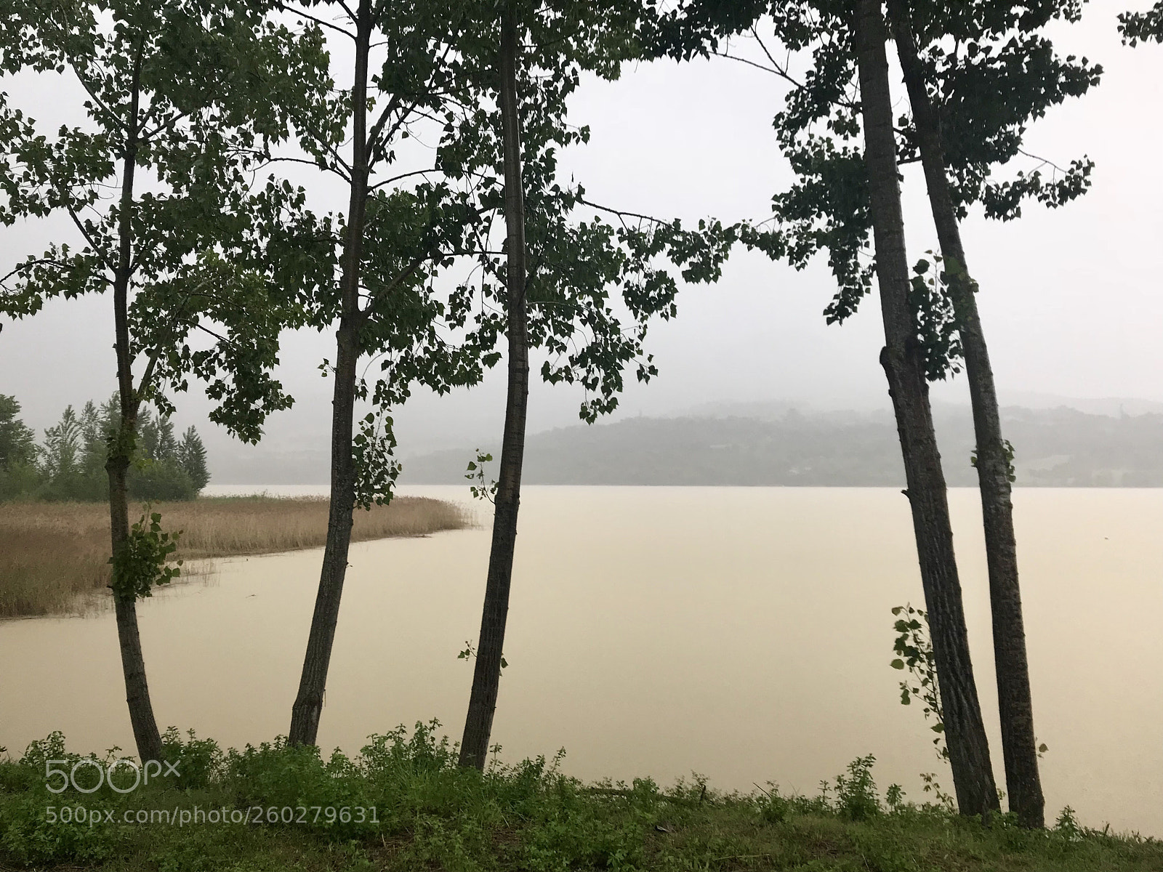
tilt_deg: +2.7
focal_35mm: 28
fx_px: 941
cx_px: 582
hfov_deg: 63.4
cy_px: 436
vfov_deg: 49.7
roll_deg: +0.4
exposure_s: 1/100
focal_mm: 3.99
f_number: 1.8
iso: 25
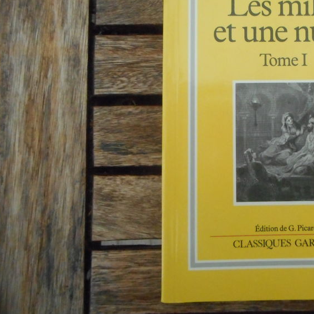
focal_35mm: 39
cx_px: 269
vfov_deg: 42.5
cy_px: 115
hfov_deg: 40.3
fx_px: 400
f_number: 3.7
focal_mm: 4.5
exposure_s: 1/250
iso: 640
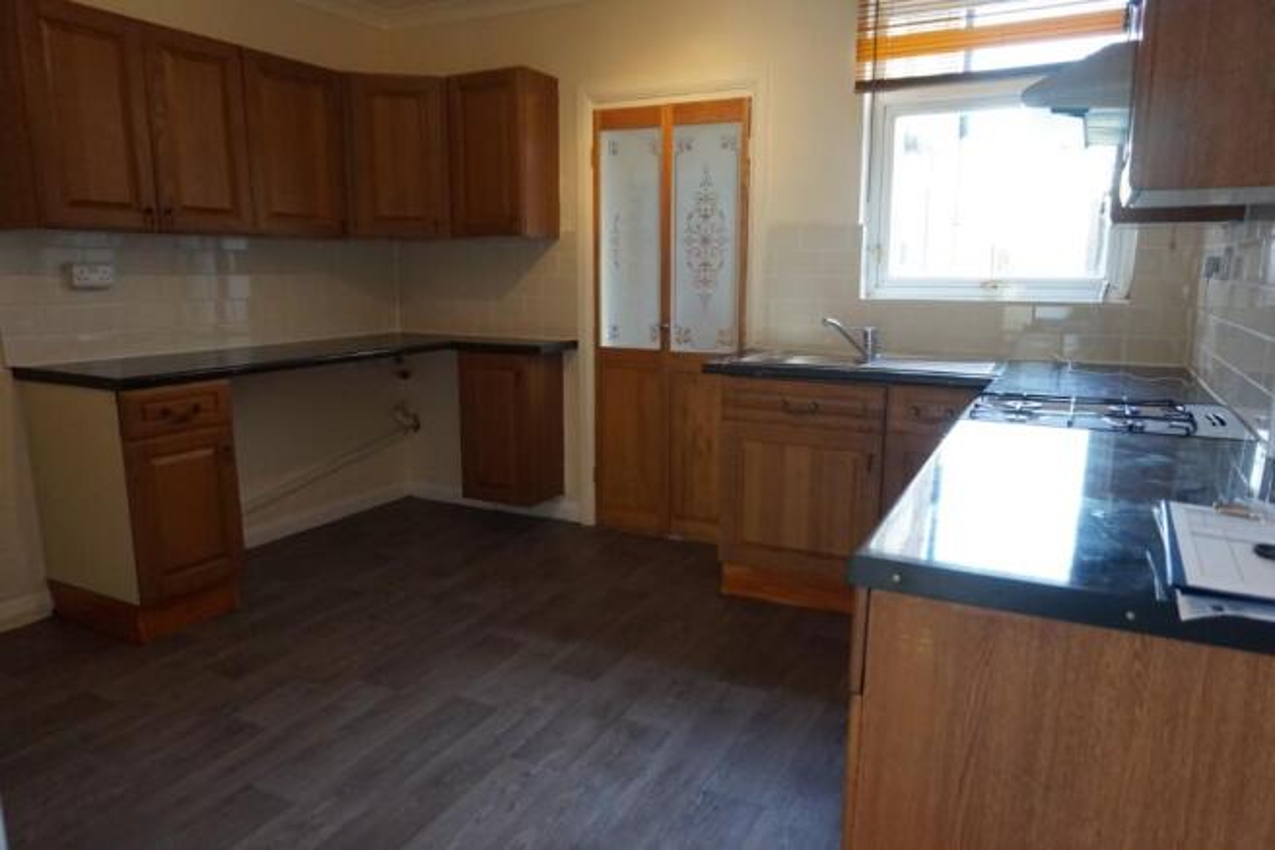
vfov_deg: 53.1
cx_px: 638
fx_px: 850
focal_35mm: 24
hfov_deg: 73.8
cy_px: 425
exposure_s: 1/160
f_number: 3.5
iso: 1600
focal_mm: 16
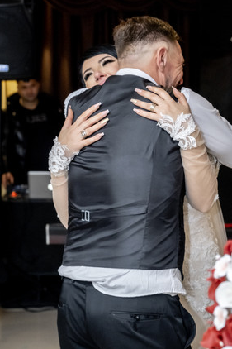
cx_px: 168
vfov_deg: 23.9
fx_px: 822
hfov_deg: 16.0
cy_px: 169
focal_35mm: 85
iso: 1250
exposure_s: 1/125
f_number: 2.8
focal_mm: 37.6
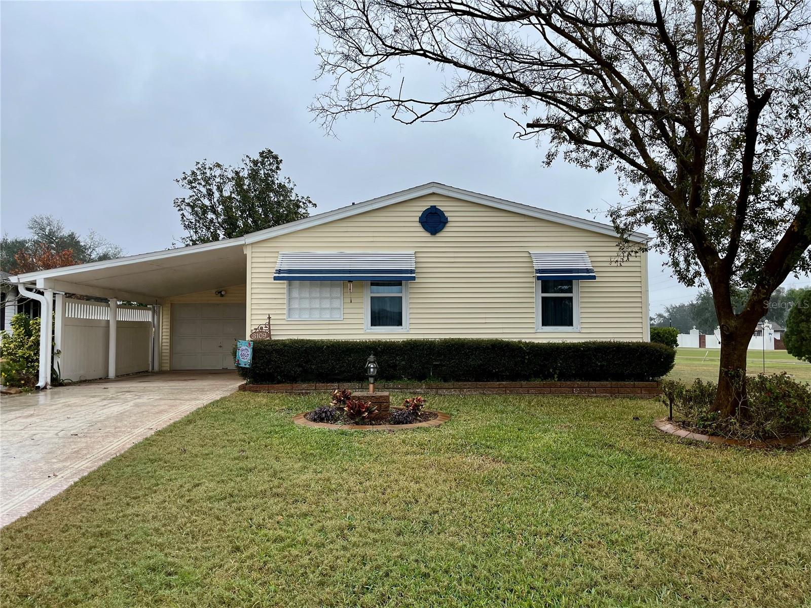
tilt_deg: +2.2
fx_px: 609
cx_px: 406
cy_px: 304
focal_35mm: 26
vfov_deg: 53.1
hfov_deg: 67.3
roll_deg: +0.8
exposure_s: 1/1536
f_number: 1.6
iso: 50
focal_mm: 5.1
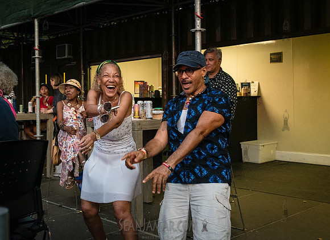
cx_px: 119
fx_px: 419
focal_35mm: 44
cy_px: 105
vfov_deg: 32.0
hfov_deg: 42.6
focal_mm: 24
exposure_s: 1/320
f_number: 4
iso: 4000
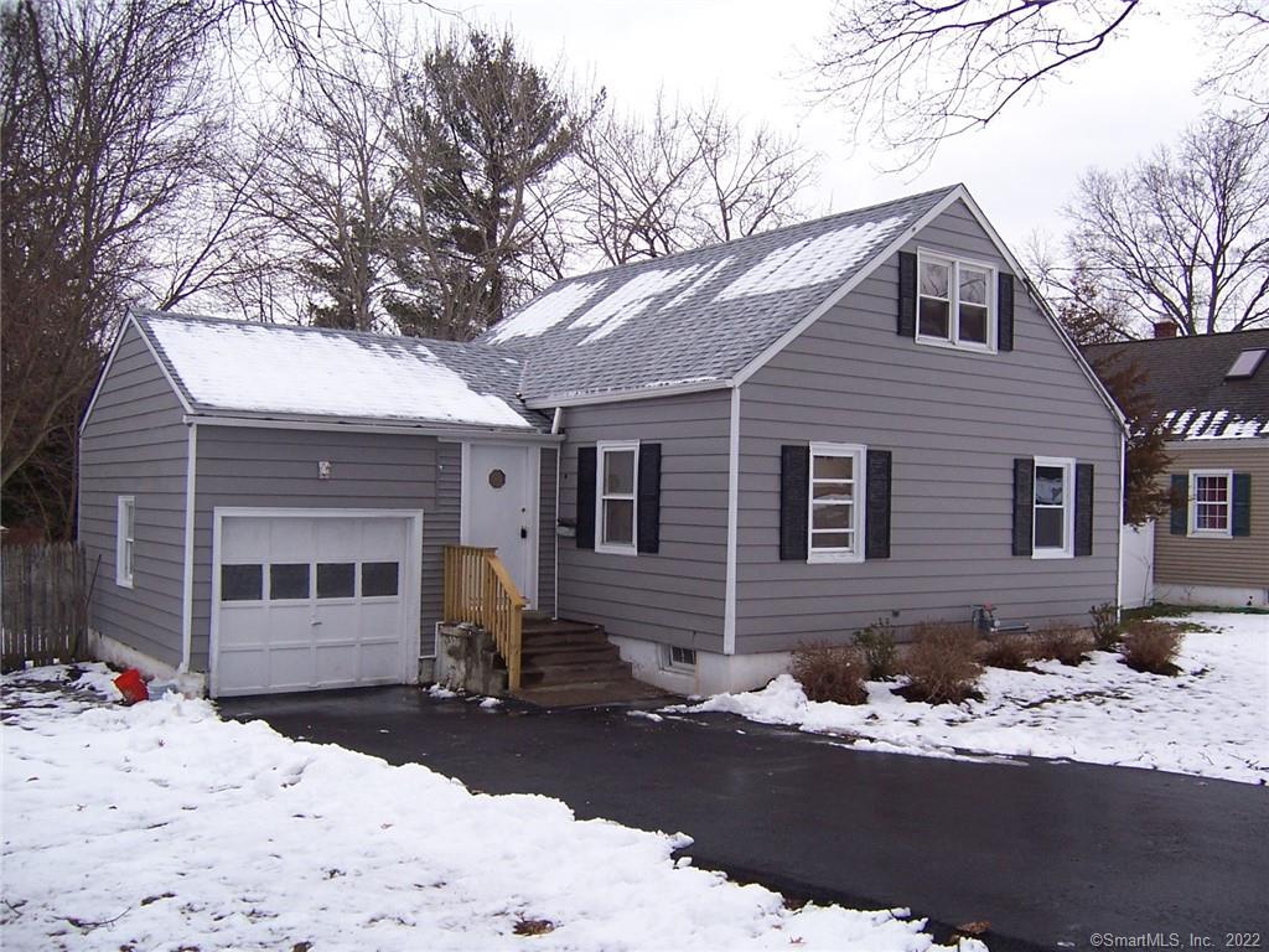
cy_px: 476
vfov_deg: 42.9
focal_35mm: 33
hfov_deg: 55.4
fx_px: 1210
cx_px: 634
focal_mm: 5.5
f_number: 2.8
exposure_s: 1/90
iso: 80
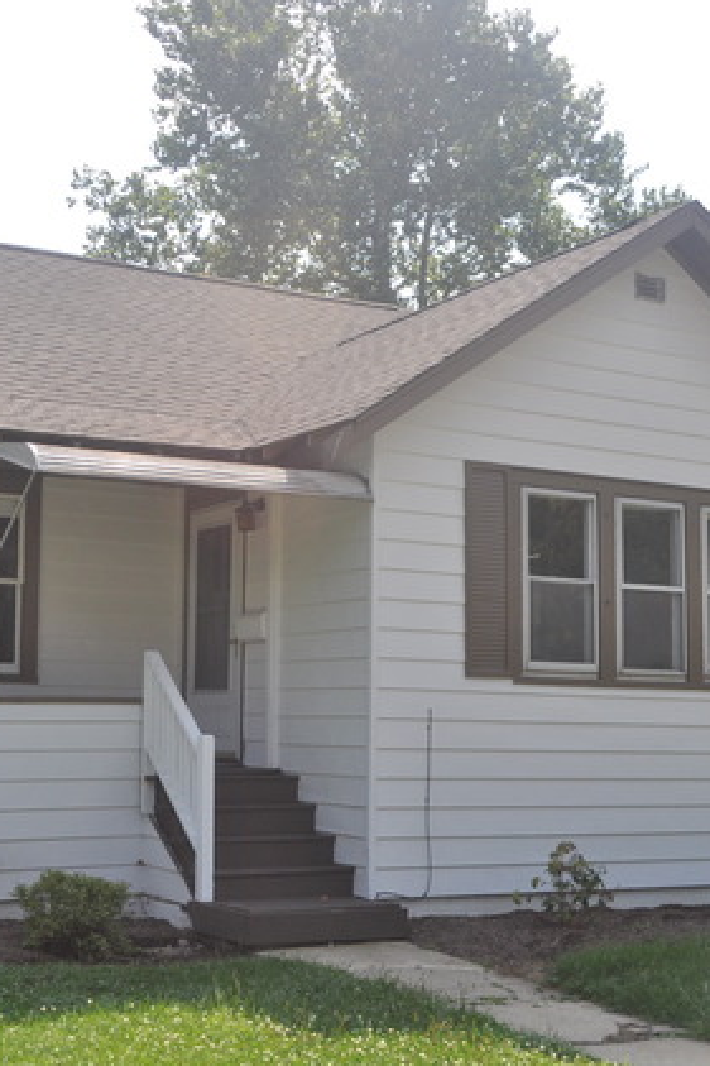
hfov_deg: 26.7
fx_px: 1480
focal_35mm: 50
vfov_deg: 39.6
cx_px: 210
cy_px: 534
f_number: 6.3
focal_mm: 22
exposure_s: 1/1600
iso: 400
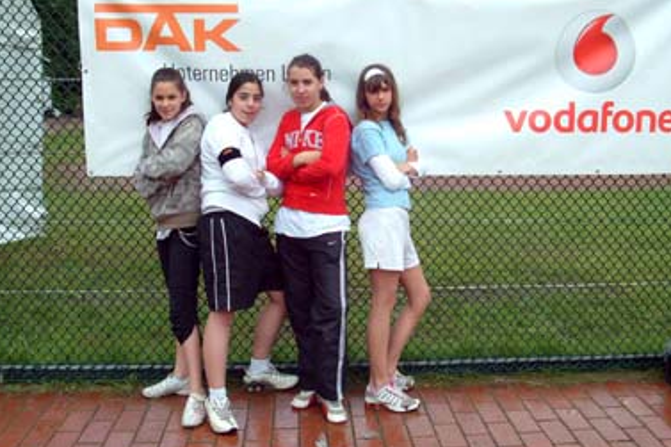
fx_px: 700
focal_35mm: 38
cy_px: 194
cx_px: 352
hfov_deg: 51.2
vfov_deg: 35.3
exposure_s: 1/250
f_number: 8
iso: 400
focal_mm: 21
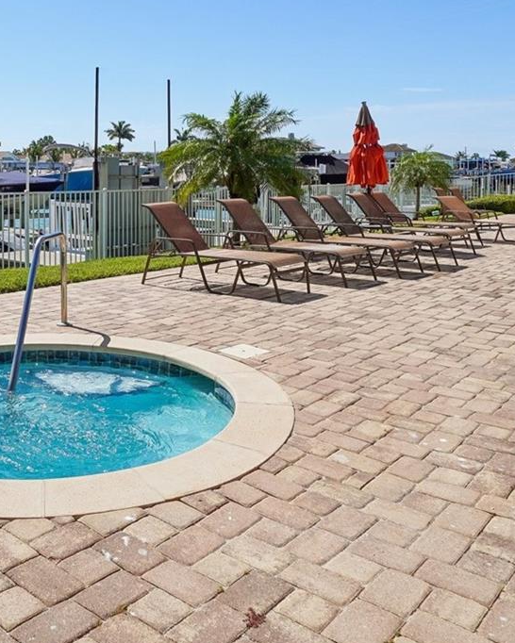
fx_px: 628
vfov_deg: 52.3
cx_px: 102
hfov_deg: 42.5
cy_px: 178
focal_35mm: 33
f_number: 8
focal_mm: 10
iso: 100
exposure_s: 1/500
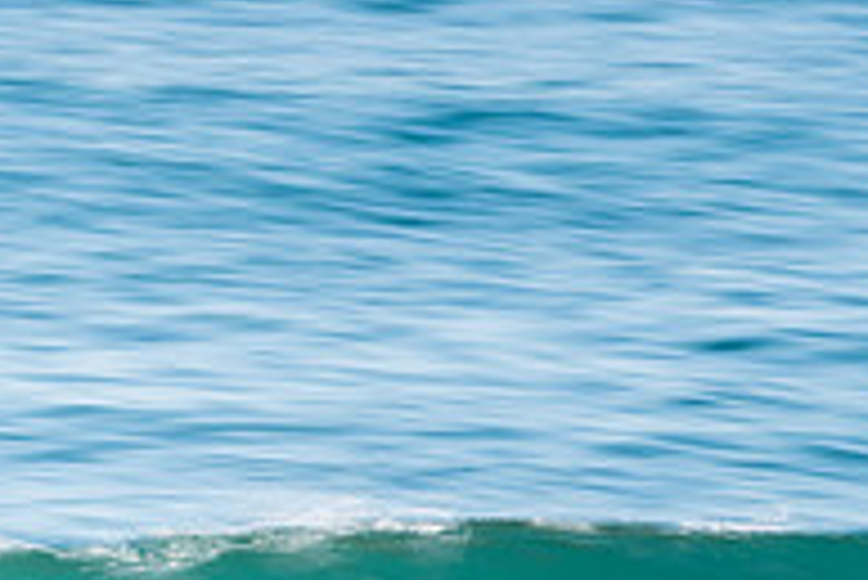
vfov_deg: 0.8
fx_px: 43311
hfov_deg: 1.1
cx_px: -362
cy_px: 828
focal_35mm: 1795
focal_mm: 500
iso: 31
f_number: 22
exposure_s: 1/20
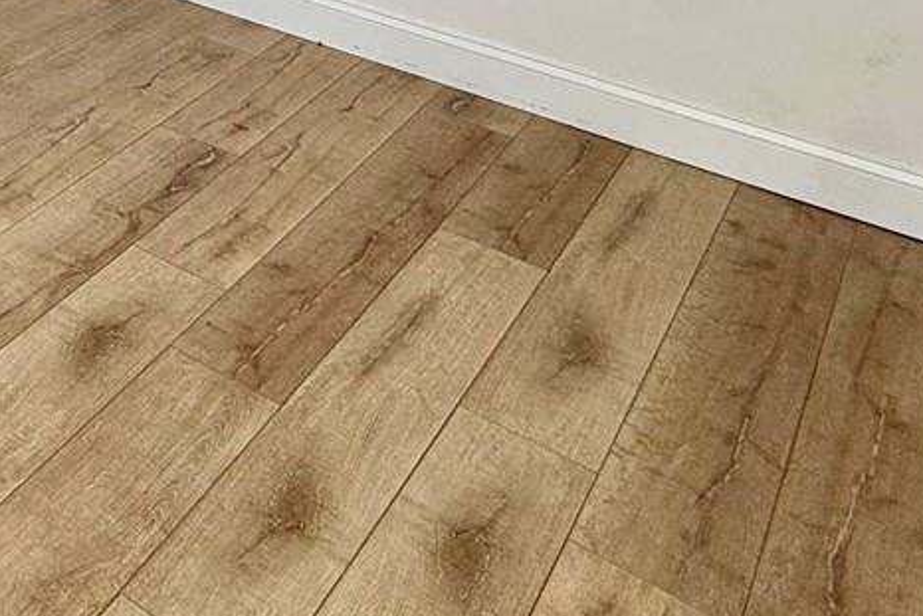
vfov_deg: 20.9
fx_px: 1282
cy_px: -414
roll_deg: -1.4
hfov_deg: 31.9
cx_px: -224
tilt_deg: -4.5
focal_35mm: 50
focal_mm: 2.22
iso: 50
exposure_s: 1/99
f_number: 2.2
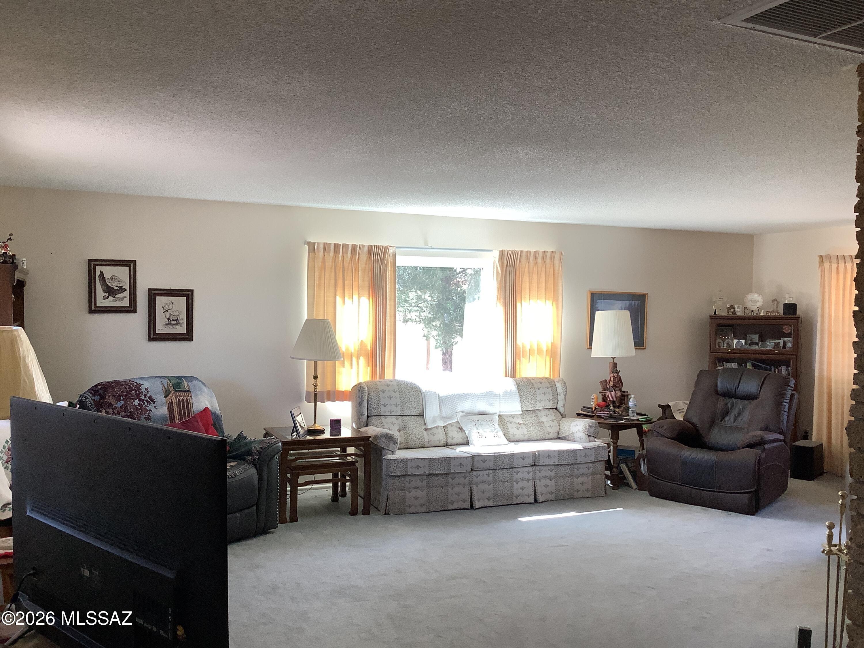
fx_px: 774
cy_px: 324
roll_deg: -0.3
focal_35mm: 31
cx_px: 432
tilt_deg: -2.2
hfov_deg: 58.4
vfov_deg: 45.4
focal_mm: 3.3
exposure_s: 1/120
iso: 80
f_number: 2.4
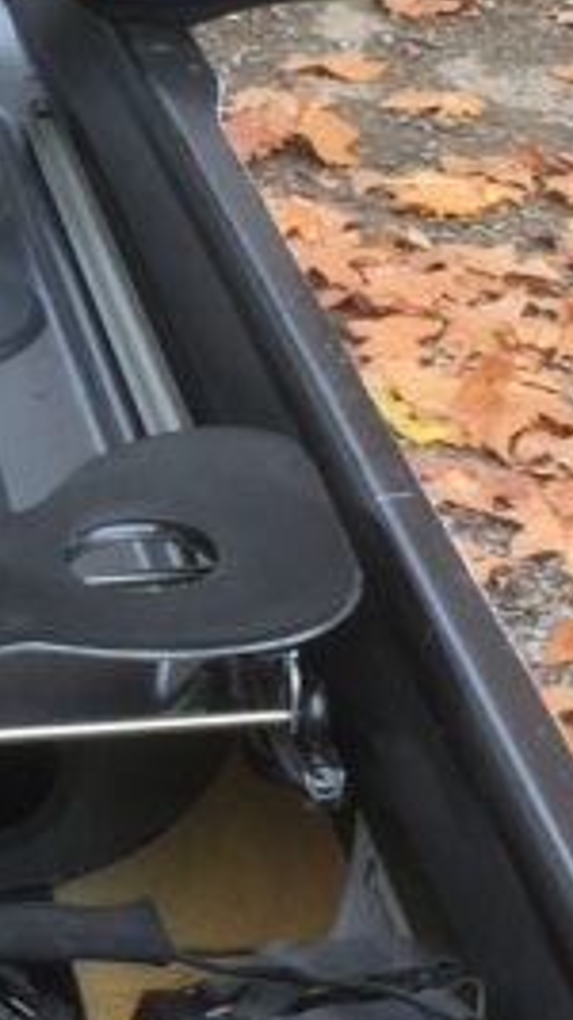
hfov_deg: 9.9
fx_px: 3271
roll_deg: +0.0
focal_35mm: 121
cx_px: -69
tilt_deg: -27.7
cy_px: 619
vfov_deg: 17.7
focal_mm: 4.15
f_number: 2.2
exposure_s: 1/100
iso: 40
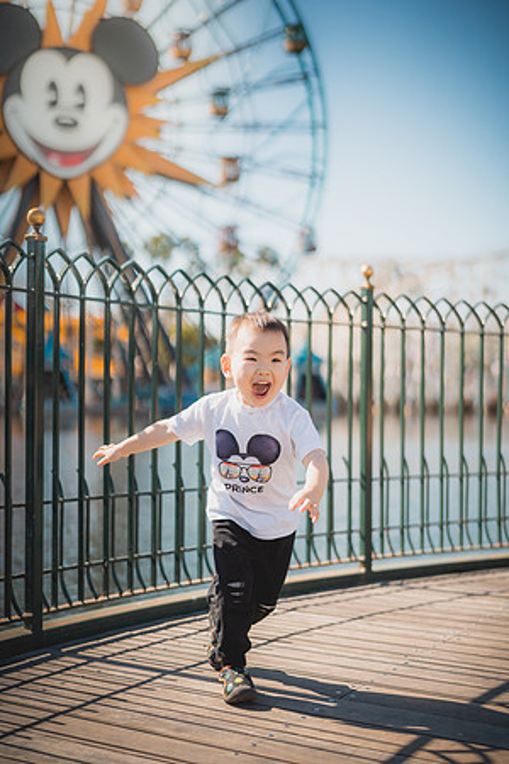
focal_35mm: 50
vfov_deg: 39.6
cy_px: 382
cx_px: 254
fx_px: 1060
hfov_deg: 27.0
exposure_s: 1/4000
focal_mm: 50
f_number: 1.4
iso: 100
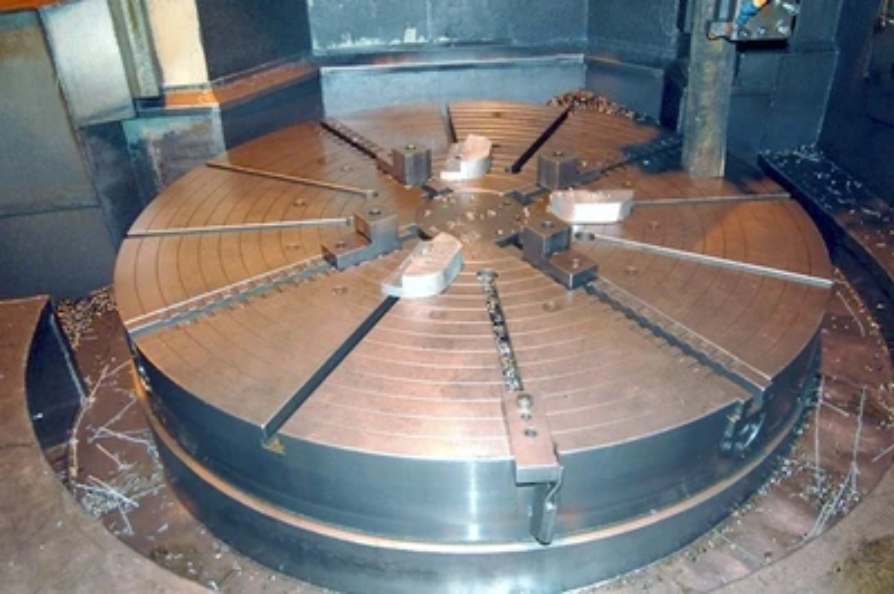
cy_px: 297
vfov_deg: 43.5
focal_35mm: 30
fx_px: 744
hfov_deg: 62.0
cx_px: 447
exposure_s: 1/60
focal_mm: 20
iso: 400
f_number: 3.8
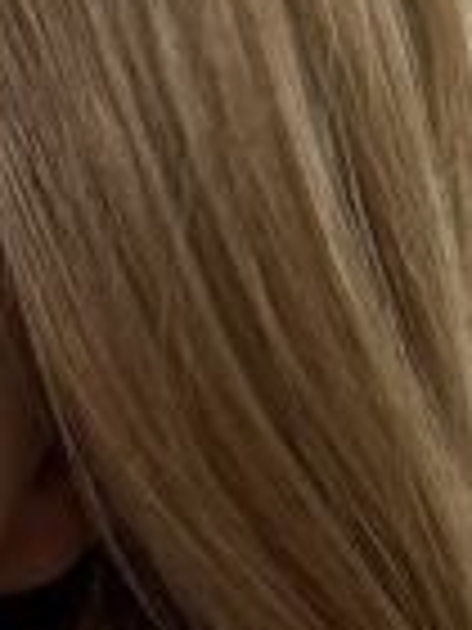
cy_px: 1118
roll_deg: +3.6
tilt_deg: +5.3
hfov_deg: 4.0
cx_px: -697
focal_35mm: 366
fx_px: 6654
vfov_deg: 5.3
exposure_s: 1/60
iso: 125
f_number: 1.78
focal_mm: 6.76
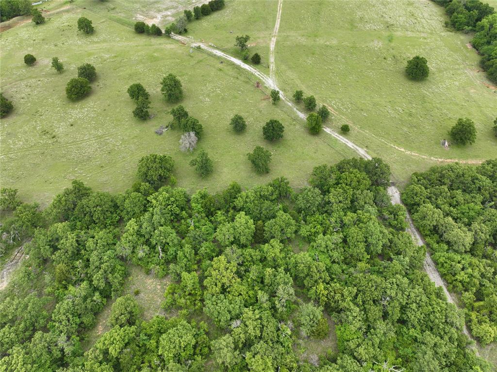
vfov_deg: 56.7
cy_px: 186
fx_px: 344
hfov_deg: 71.6
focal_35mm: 24
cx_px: 248
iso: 100
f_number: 2.8
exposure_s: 1/400
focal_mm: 12.29
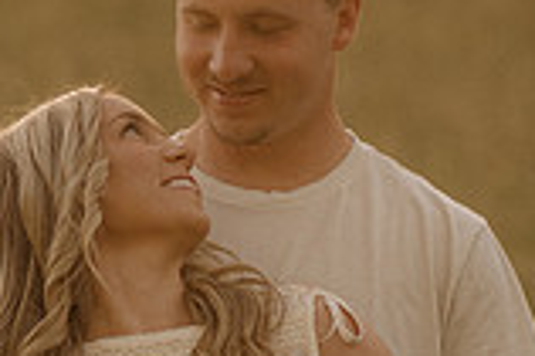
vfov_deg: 2.9
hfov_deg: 4.4
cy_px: 380
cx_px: 61
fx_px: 6903
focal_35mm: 465
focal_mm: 85
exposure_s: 1/1250
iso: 250
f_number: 2
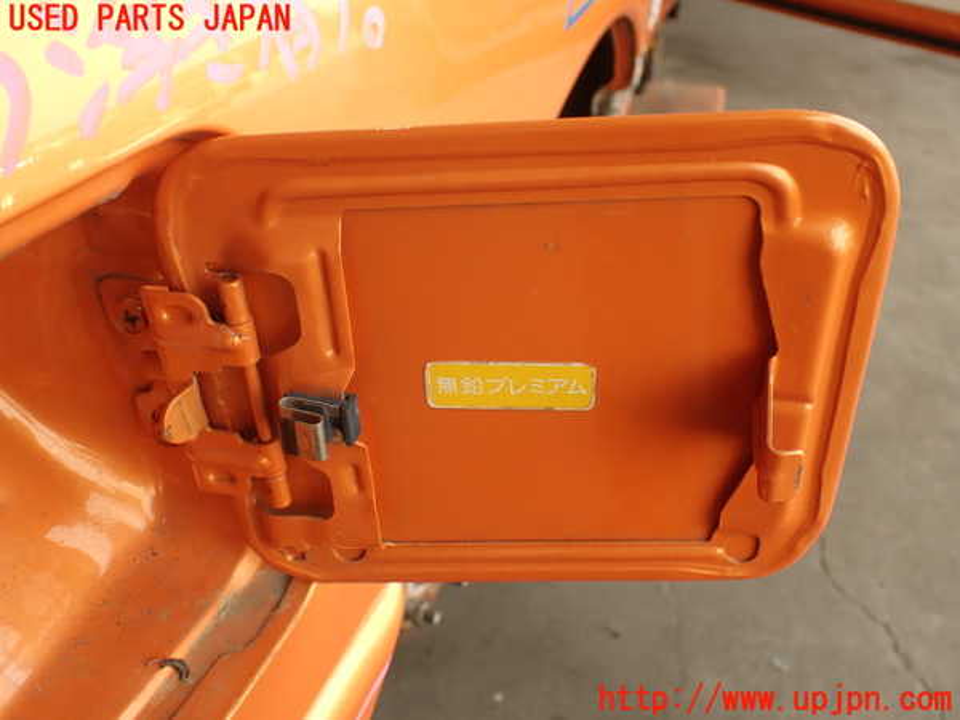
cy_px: 360
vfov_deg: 44.2
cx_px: 480
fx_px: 887
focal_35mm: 32
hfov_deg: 56.8
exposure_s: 1/125
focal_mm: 5.79
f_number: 2.4
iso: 100
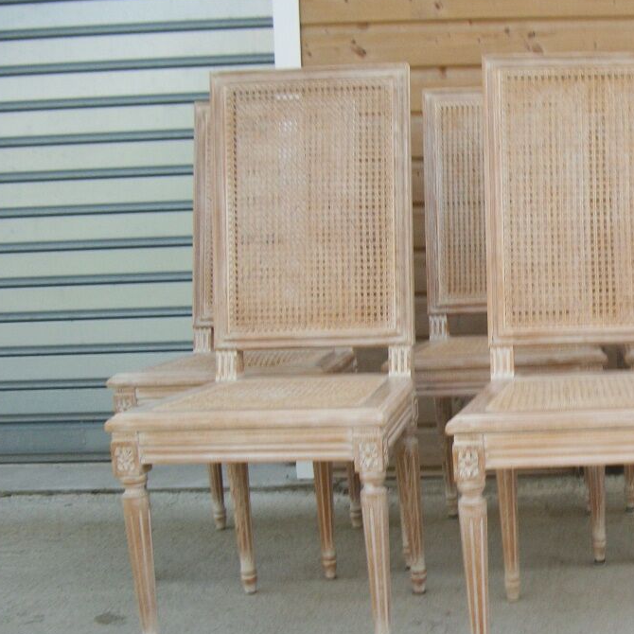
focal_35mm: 54
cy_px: 412
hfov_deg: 30.0
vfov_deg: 31.4
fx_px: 1119
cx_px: 593
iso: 80
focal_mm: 5.7
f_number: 8.8
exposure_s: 1/50
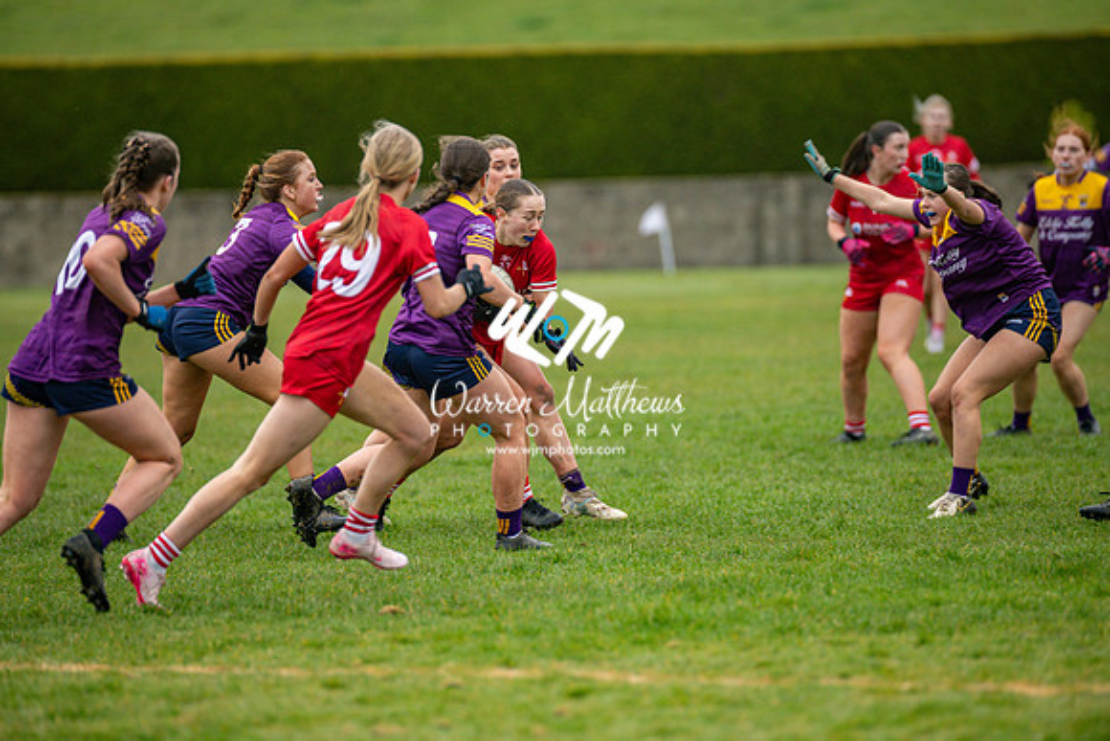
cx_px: 555
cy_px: 370
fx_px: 8327
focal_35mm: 270
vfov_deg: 5.1
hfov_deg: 7.6
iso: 1000
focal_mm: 270
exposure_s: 1/640
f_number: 2.8
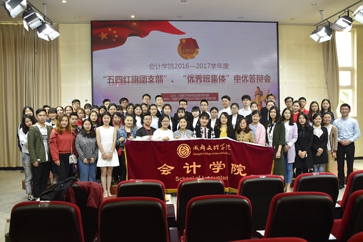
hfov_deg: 62.0
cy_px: 121
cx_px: 182
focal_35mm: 30
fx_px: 302
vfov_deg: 43.6
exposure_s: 1/60
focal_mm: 20
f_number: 3.5
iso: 800
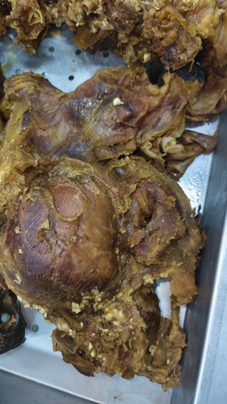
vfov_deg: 71.9
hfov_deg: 44.1
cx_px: 88
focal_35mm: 26
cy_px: 200
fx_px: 278
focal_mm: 5.5
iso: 507
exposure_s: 1/55.7
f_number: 1.75
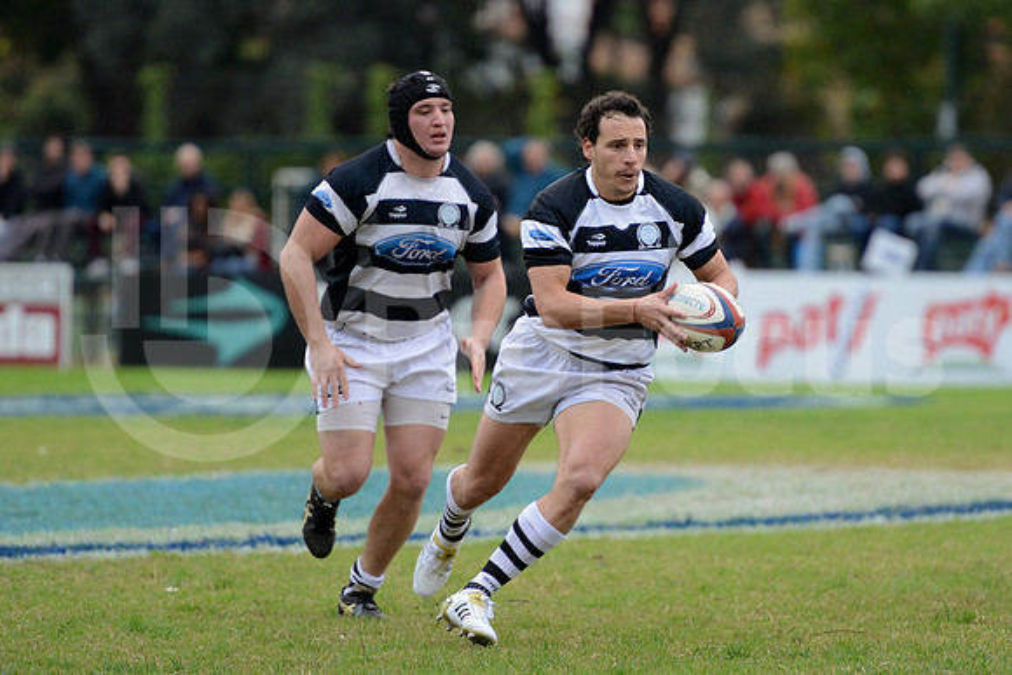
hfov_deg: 7.6
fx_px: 7591
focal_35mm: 270
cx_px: 506
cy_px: 338
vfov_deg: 5.1
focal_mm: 270
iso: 1250
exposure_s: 1/500
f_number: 4
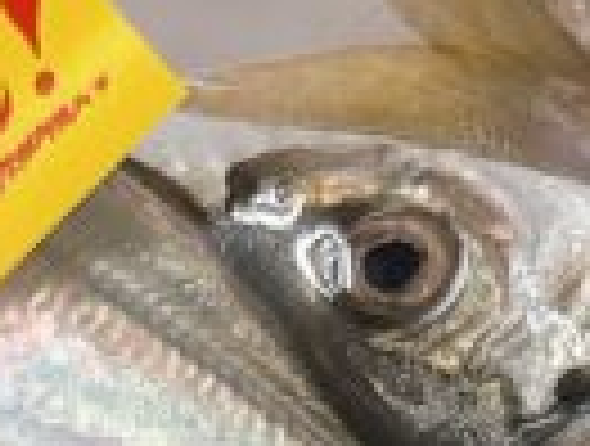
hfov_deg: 10.4
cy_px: 1496
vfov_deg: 6.8
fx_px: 3247
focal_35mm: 190
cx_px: 239
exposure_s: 1/120
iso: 100
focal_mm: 5.96
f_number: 1.6
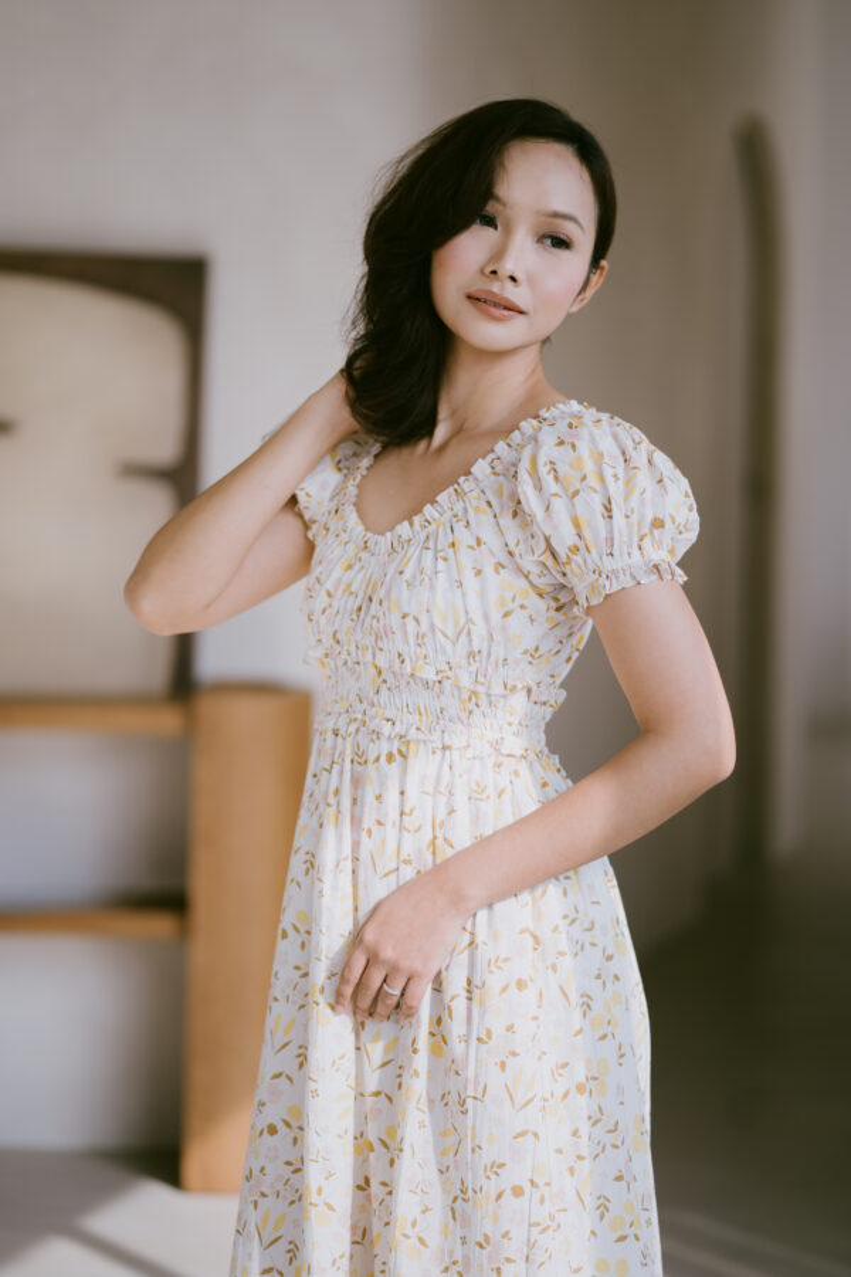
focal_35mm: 85
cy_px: 638
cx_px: 426
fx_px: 3014
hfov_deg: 16.1
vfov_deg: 23.9
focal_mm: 85
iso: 100
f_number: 1.8
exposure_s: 1/400
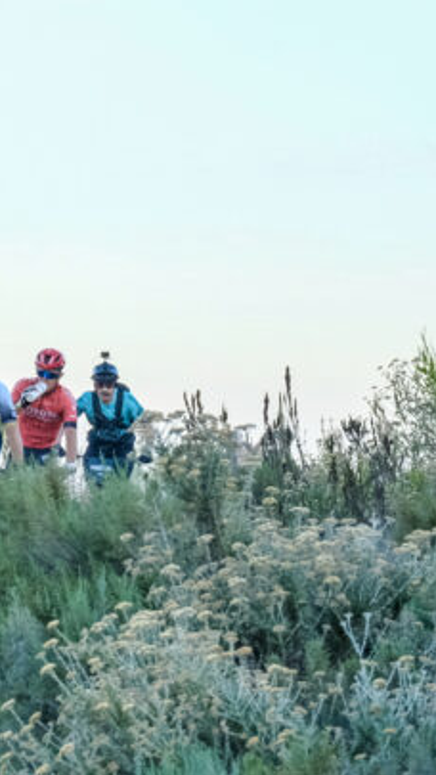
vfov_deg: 6.4
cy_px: 250
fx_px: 6901
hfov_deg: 3.6
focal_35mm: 336
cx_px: -354
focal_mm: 84.8
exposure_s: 1/500
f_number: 5.6
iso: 1600
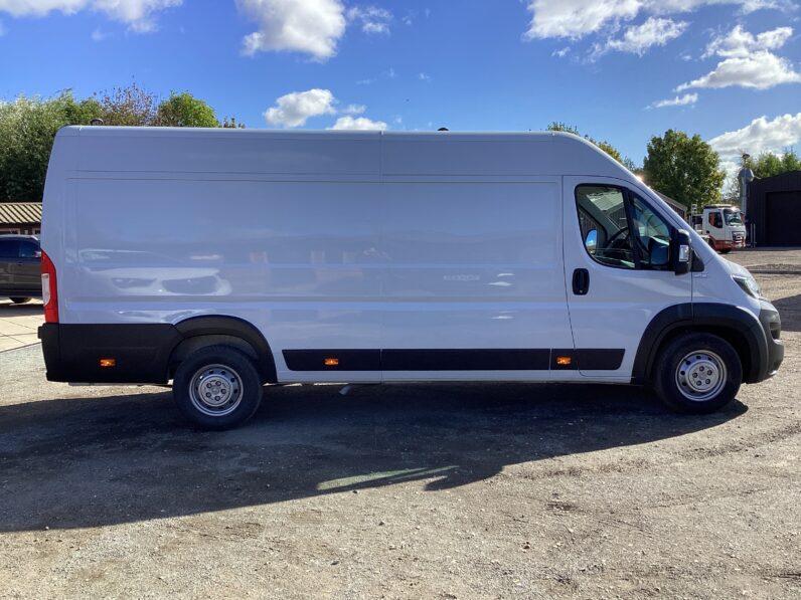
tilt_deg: -5.6
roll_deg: +1.8
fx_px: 717
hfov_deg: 58.4
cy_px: 300
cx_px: 400
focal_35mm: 31
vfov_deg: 45.4
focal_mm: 3.3
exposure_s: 1/823
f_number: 2.4
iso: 25
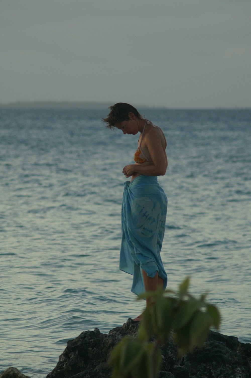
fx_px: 3143
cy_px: 189
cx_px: 126
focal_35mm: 300
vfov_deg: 6.9
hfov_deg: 4.6
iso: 125
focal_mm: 200
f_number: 5.6
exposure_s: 1/125
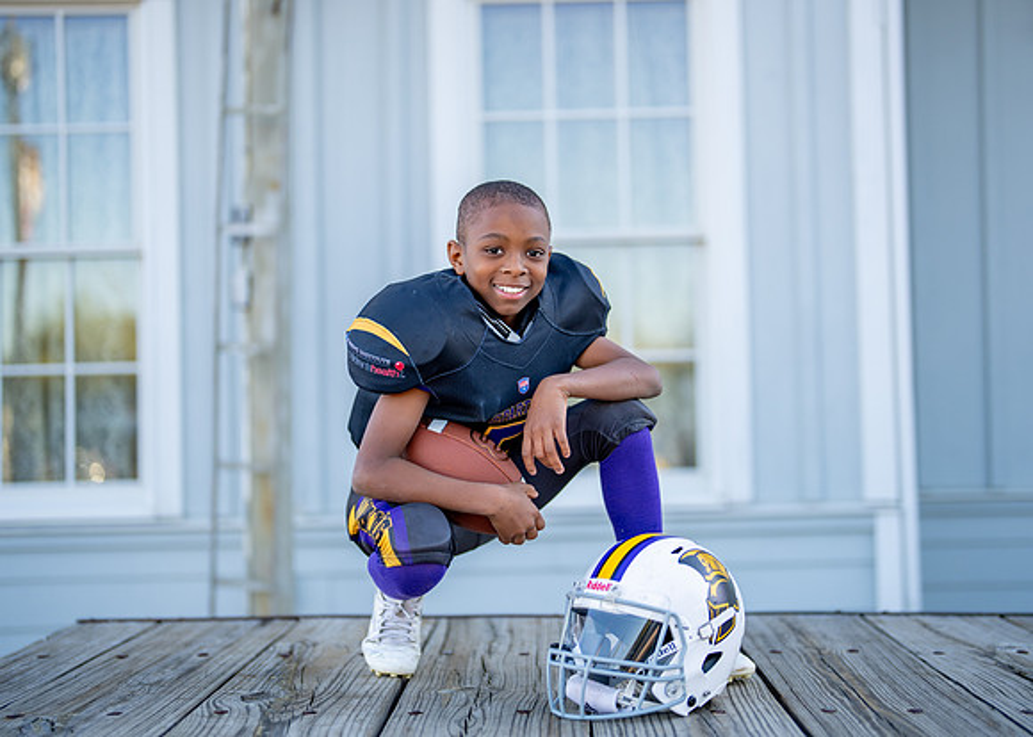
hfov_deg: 36.2
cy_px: 367
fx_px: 1578
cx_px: 518
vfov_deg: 26.3
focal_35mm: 54
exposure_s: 1/1600
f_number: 1.2
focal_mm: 50
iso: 100
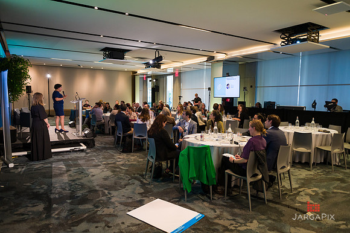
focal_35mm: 25
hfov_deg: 72.5
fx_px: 239
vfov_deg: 52.0
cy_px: 119
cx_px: 175
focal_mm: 24
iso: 1600
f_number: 3.2
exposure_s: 1/200
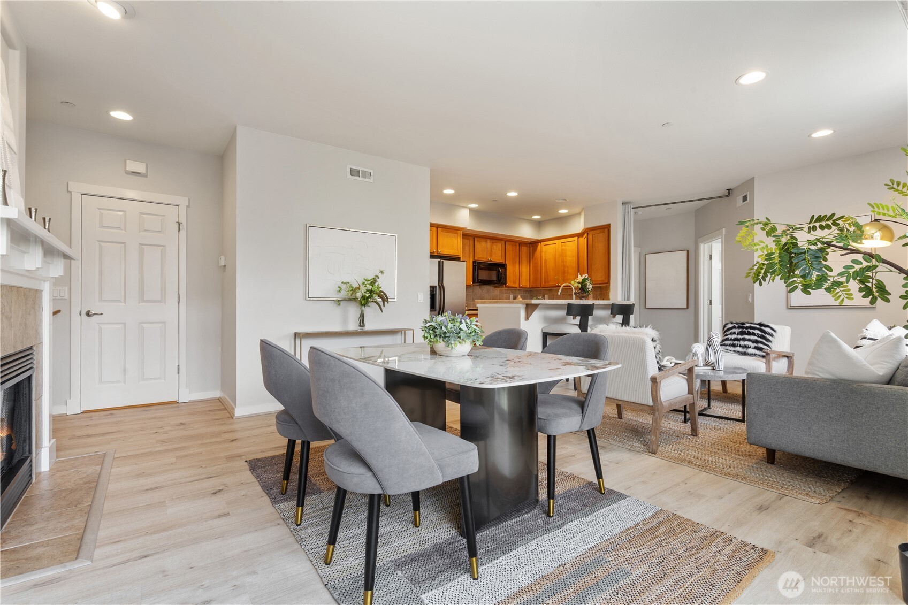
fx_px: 403
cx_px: 454
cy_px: 302
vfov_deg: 73.7
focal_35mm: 16
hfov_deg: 96.7
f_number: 11
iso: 100
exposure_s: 1.3
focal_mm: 16
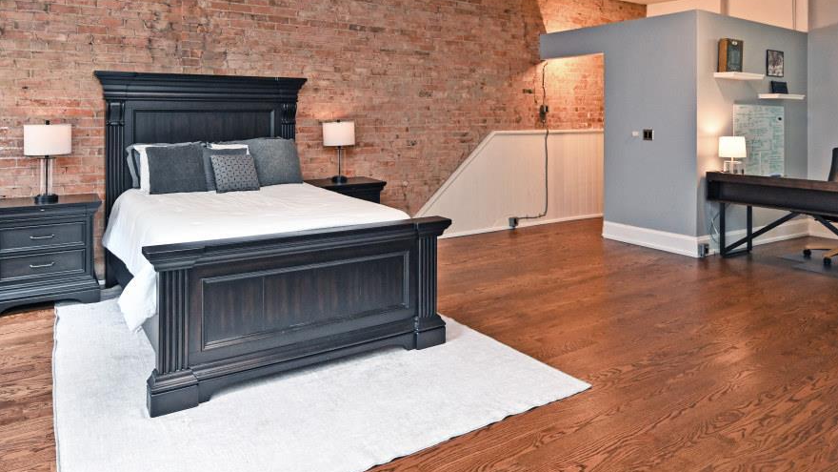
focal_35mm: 25
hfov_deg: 73.7
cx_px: 363
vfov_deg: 44.4
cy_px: 115
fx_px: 556
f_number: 4
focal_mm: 14
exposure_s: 1/60
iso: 720
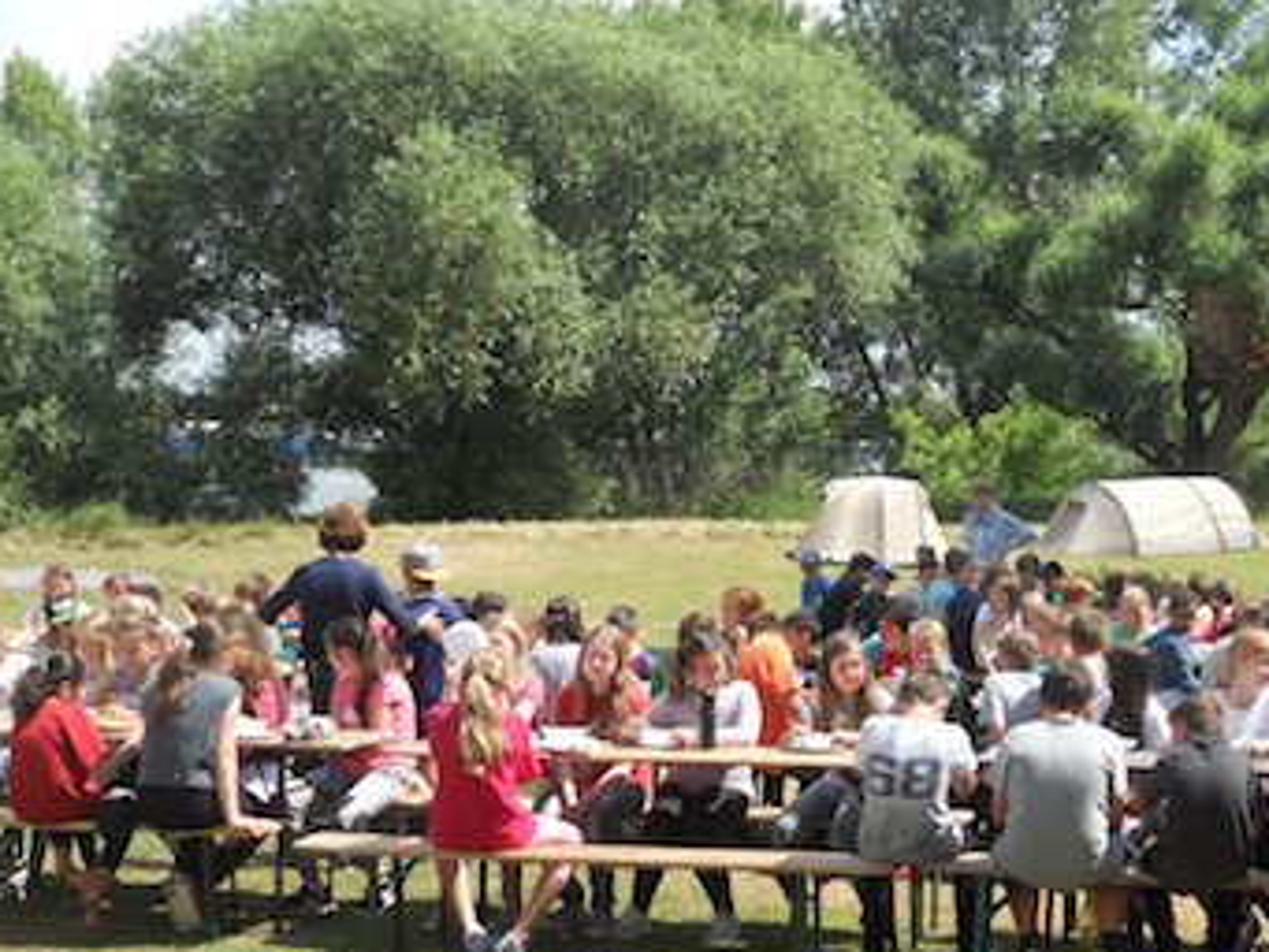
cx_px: 776
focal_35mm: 63
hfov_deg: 30.6
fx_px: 2310
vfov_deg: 23.2
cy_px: 617
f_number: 4.3
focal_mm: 8.2
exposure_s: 1/400
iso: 80
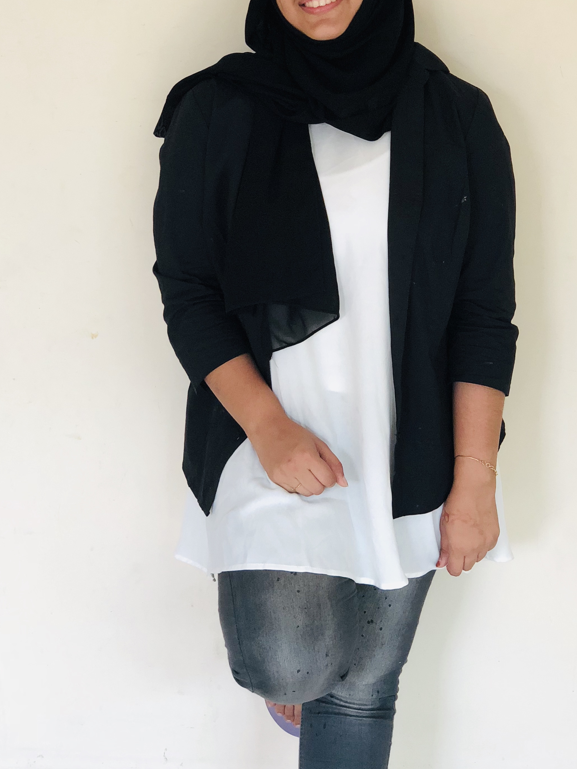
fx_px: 1689
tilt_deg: -16.7
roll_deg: -2.0
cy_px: 322
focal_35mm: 76
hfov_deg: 19.4
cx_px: 329
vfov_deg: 25.6
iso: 100
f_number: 2.4
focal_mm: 6
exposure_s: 1/60
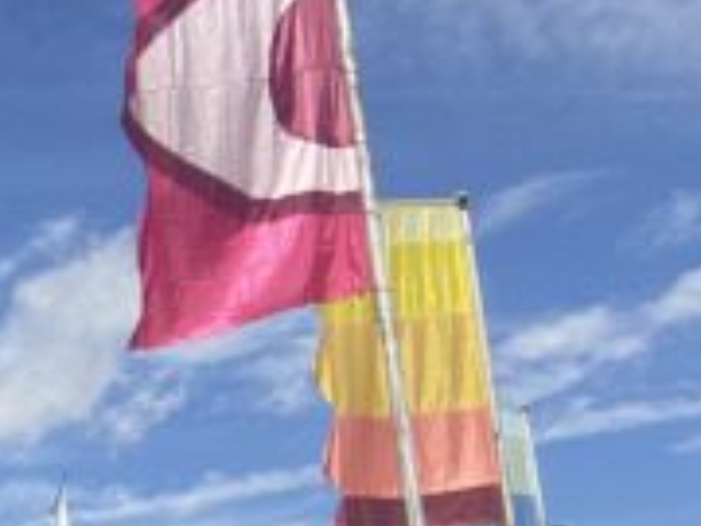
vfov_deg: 16.5
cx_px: -506
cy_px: 775
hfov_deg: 19.1
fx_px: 1661
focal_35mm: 82
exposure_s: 1/667
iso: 25
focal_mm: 2.71
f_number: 2.2
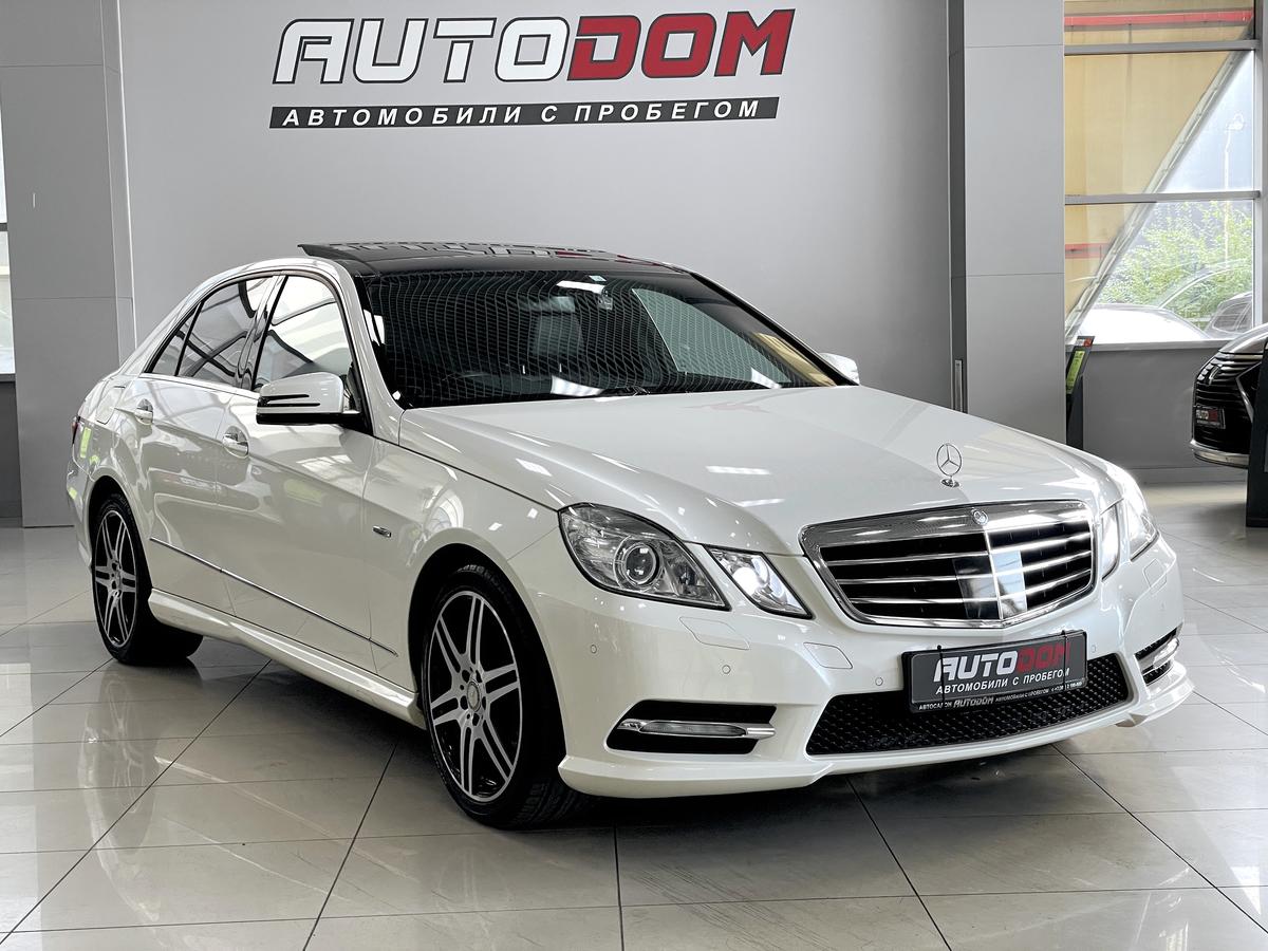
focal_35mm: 52
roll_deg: +2.1
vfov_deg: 28.0
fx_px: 1905
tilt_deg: -3.3
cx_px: 634
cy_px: 476
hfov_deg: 36.8
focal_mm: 6
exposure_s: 1/99
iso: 80
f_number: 2
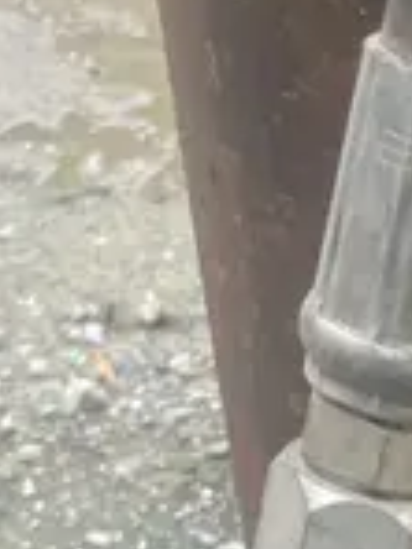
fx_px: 2047
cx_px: 497
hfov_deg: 11.3
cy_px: 773
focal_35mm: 129
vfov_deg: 14.4
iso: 32
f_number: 1.6
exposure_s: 1/720
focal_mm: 4.2
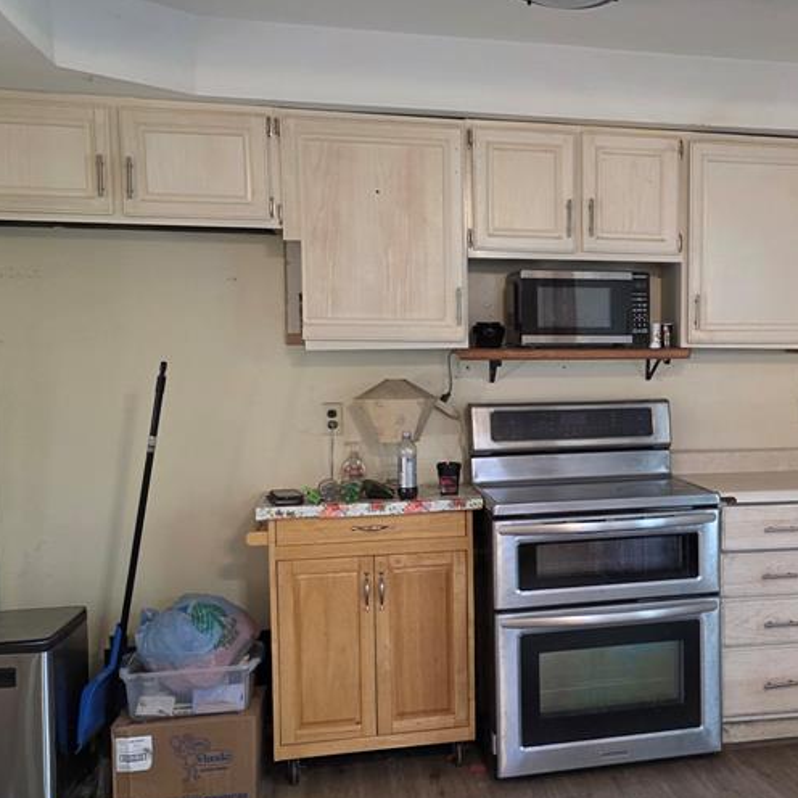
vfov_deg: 40.0
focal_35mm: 42
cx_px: 661
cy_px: 433
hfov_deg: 38.2
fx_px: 1095
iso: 500
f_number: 1.7
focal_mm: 6.3
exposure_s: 1/120
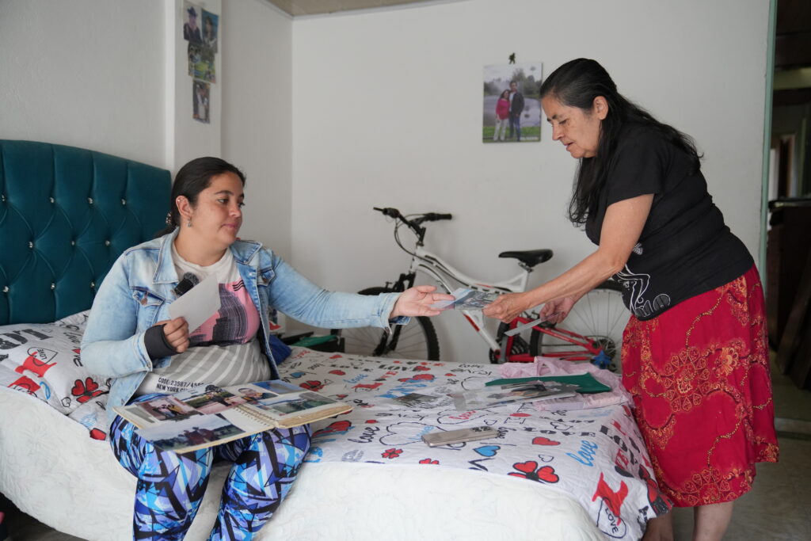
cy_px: 270
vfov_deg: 43.6
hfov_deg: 61.9
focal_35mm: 30
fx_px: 676
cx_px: 406
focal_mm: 30
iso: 2000
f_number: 2.8
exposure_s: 1/500
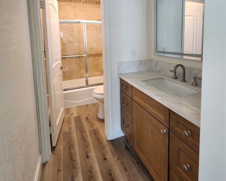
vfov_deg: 73.4
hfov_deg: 89.6
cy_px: 53
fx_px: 114
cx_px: 113
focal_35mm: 17
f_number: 2.2
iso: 160
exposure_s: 1/60
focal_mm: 2.2
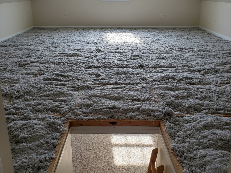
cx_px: 116
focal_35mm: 26
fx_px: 174
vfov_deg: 53.1
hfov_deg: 67.3
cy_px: 86
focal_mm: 5.7
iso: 500
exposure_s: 1/847
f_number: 1.6
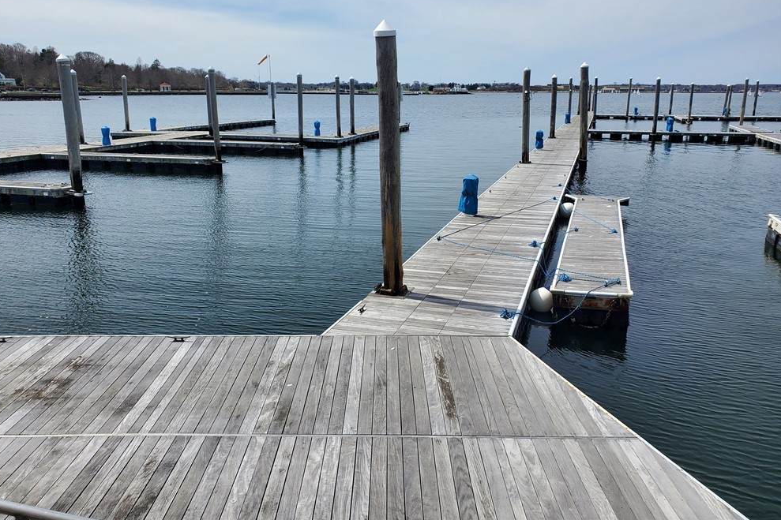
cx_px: 392
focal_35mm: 28
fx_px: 607
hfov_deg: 65.5
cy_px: 218
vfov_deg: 46.2
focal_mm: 4.3
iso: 50
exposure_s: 1/2341
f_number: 2.4
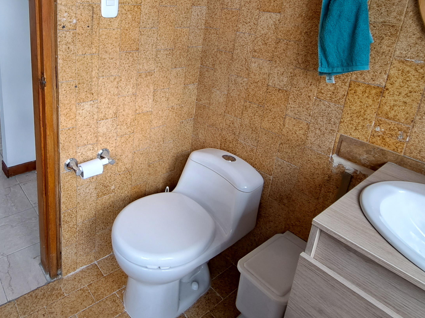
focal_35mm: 24
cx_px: 137
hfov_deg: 69.3
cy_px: 101
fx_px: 295
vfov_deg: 55.4
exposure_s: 1/50
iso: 80
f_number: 2.2
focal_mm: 1.74
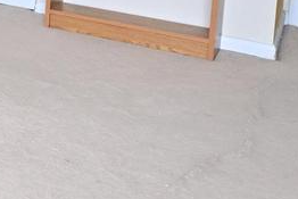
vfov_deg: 15.9
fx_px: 638
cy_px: -122
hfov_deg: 16.0
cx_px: -380
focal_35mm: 77
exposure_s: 1/500
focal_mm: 14
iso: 1600
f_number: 2.8
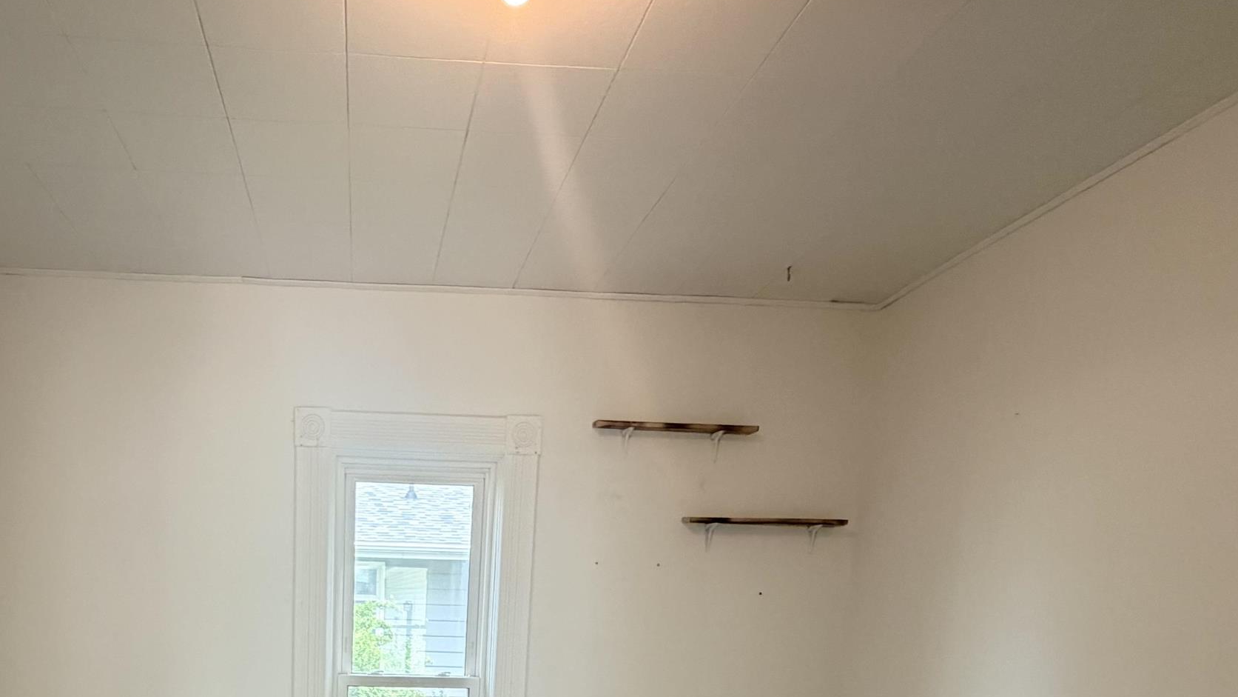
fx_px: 919
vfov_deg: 35.6
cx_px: 391
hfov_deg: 65.7
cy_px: 760
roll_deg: -1.9
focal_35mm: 28
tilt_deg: -10.1
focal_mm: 2.22
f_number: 2.2
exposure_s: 1/121
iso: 250
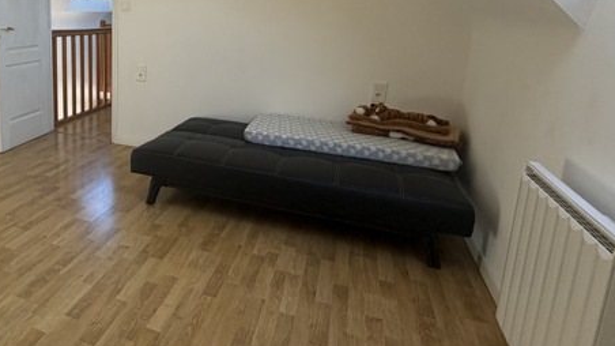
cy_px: 95
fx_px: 440
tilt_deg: -10.4
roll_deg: -0.5
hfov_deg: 65.8
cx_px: 158
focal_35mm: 27
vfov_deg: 41.8
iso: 125
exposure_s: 1/121
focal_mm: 2.22
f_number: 2.2
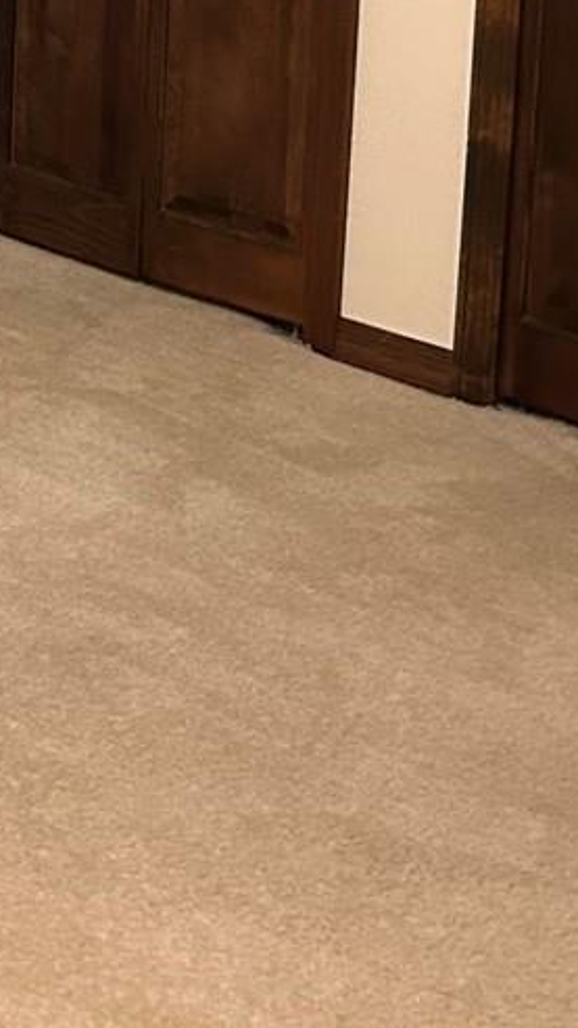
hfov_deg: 11.7
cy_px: -206
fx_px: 2509
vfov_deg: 21.5
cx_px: -616
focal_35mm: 92
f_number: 1.5
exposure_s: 1/40
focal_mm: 5.7
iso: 500
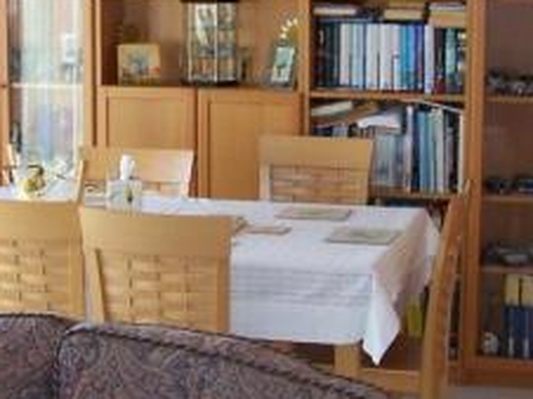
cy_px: 166
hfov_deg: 21.0
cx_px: 169
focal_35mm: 93
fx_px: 1430
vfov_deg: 15.9
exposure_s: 1/60
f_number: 3
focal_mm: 6
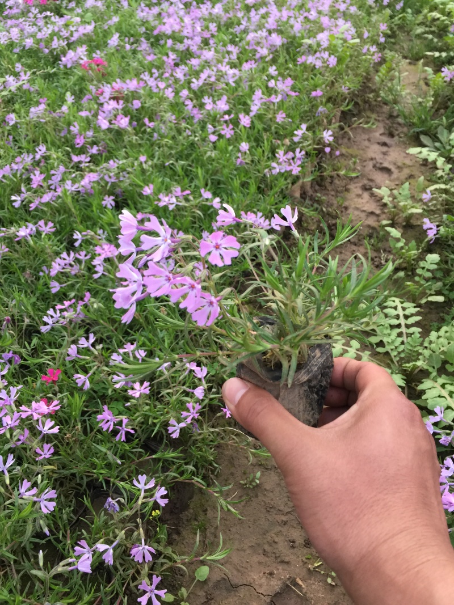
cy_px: 302
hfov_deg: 48.2
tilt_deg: -43.7
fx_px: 507
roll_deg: -1.9
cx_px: 227
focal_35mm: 29
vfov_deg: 61.7
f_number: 2.2
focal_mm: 4.15
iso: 50
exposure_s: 1/33
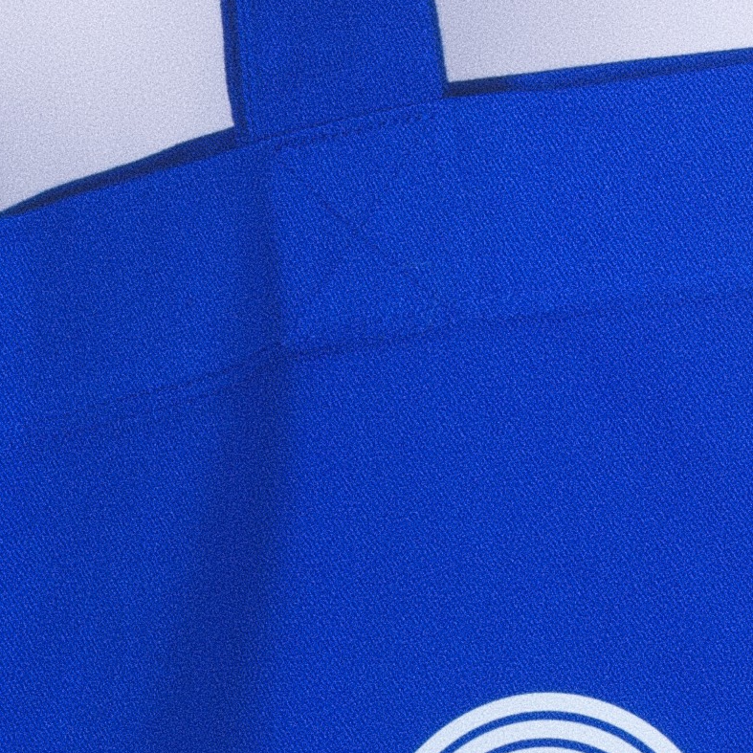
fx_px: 8374
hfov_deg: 5.1
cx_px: -22
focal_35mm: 340
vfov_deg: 5.1
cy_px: 787
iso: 50
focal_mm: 35
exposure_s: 1/125
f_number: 13
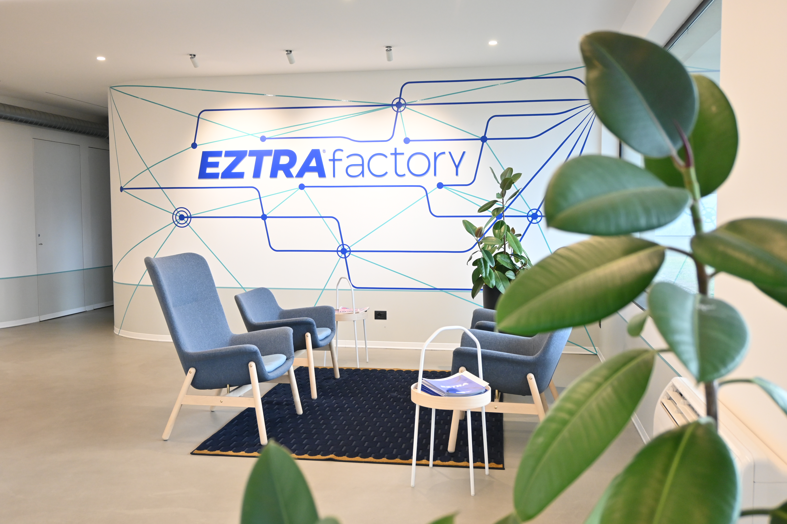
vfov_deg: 40.0
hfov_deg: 57.2
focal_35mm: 33
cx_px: 394
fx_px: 721
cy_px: 262
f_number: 4
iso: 800
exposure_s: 1/100
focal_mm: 22
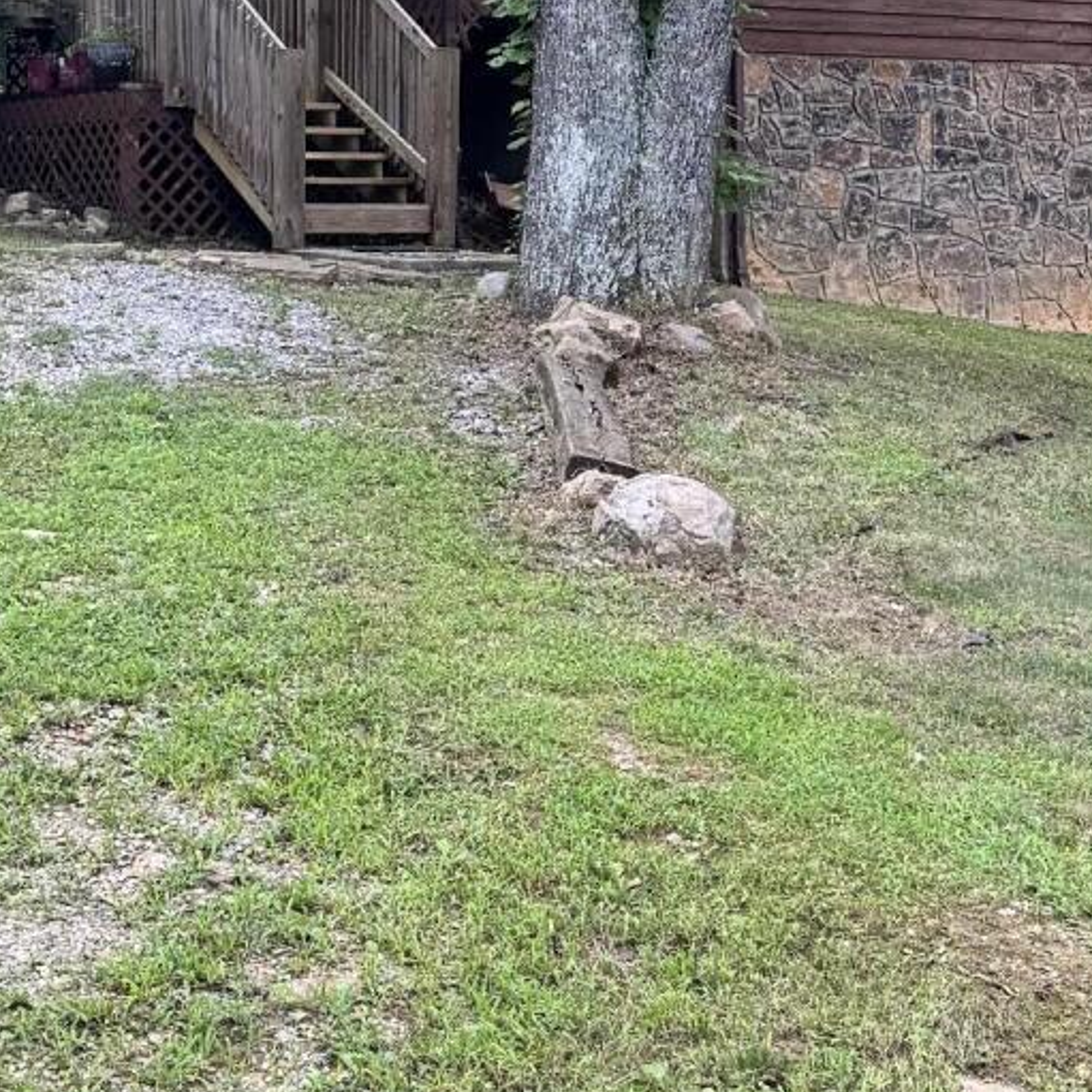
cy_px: 180
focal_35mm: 83
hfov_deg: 20.8
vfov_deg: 20.6
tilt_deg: +1.7
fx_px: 2962
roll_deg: -0.3
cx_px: 707
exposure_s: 1/343
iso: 80
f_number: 1.78
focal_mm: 6.76
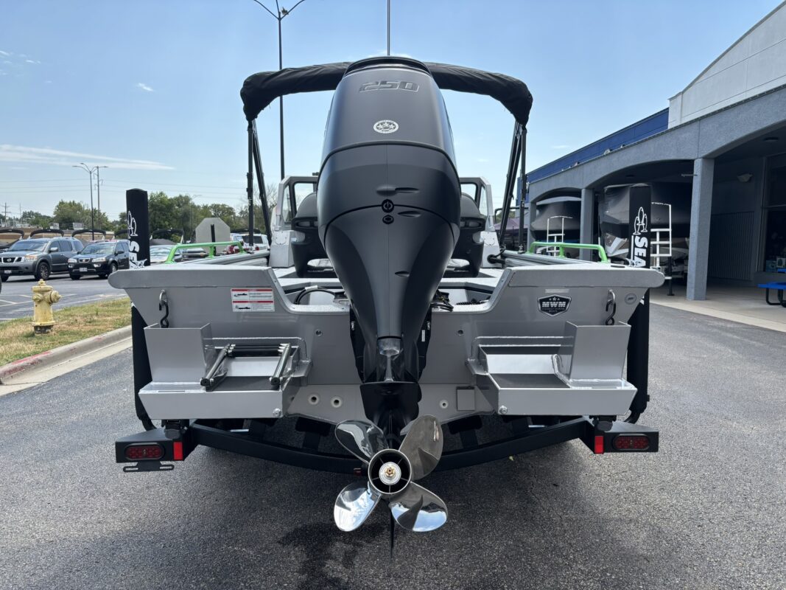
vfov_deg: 53.1
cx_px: 393
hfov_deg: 67.3
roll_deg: -1.7
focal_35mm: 26
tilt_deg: -4.7
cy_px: 295
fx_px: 590
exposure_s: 1/2342
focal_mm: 5.96
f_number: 1.6
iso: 50
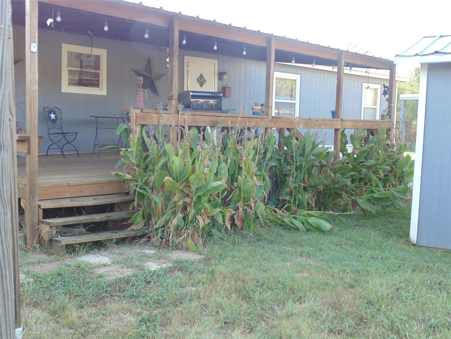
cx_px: 226
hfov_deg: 45.8
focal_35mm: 41
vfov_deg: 35.1
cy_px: 170
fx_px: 534
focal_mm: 7.4
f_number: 3.6
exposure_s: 1/40
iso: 80
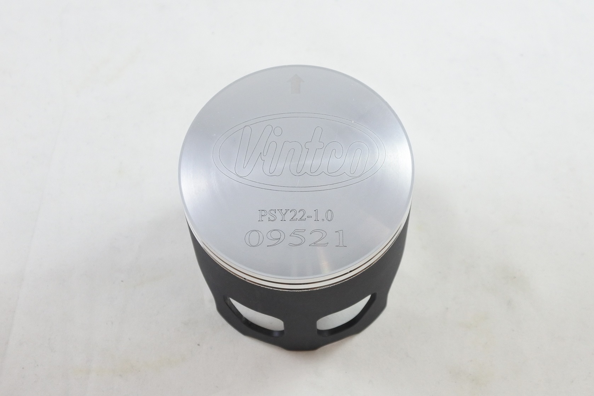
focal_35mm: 49
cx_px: 297
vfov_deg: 27.5
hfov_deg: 40.4
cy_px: 198
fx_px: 808
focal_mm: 18.4
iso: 640
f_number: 4.5
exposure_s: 1/125
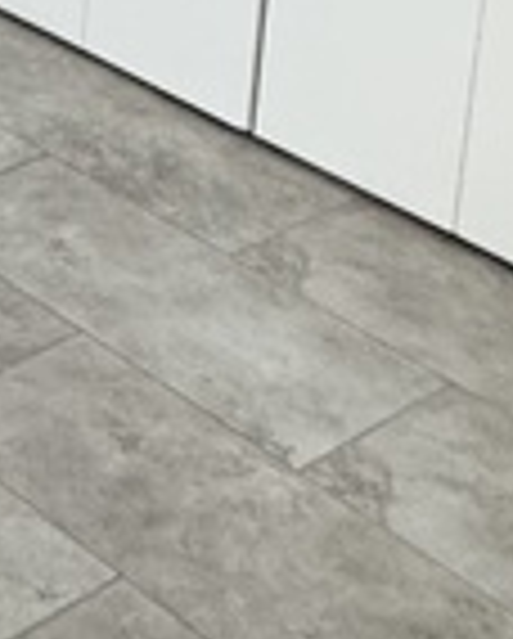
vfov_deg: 15.9
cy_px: -482
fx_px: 1970
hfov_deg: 12.1
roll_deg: +0.7
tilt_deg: -13.5
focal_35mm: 104
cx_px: -698
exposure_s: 1/60
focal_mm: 2.22
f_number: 2.2
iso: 400
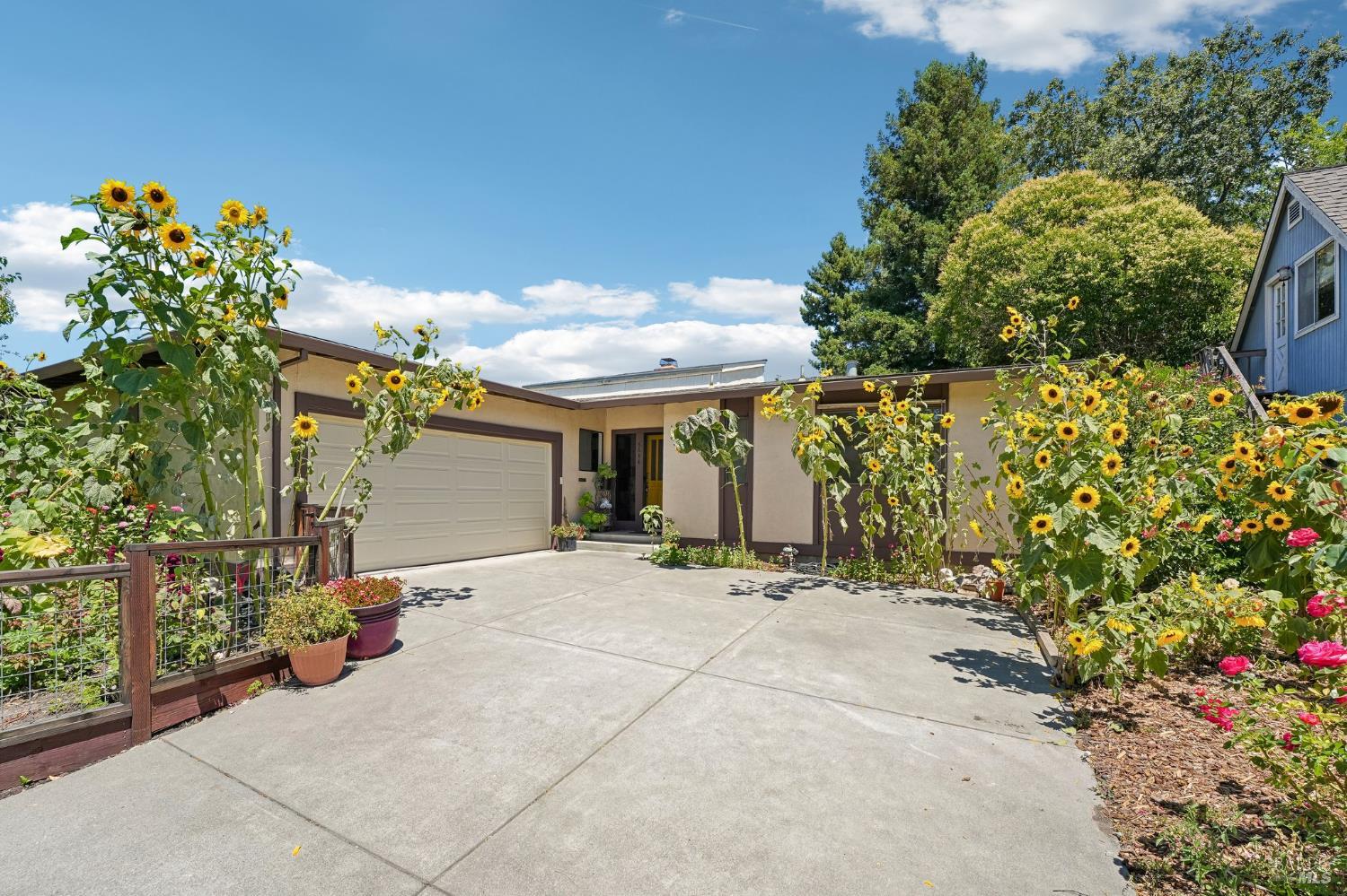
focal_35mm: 14
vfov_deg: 81.2
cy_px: 448
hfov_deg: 104.3
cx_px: 674
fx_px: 524
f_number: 9
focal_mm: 14
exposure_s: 1/400
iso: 500
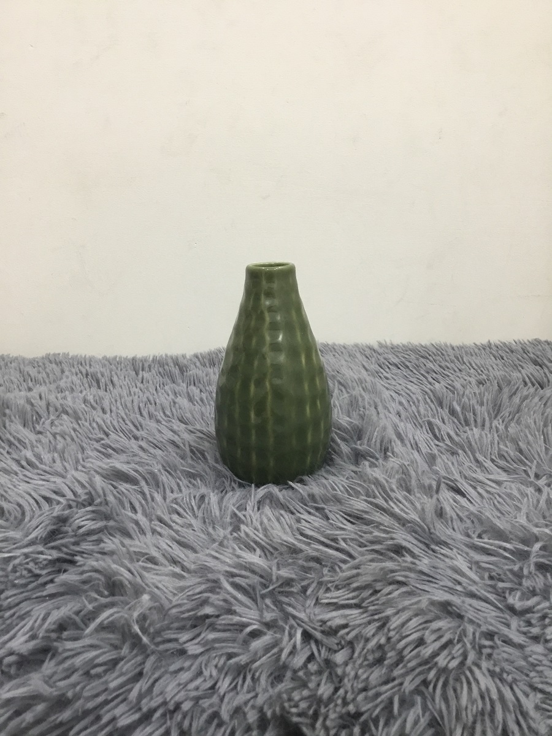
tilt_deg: -16.7
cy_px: 368
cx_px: 276
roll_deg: +0.2
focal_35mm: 31
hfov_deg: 45.4
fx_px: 659
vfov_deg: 58.4
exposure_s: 1/33
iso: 125
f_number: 2.4
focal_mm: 3.3
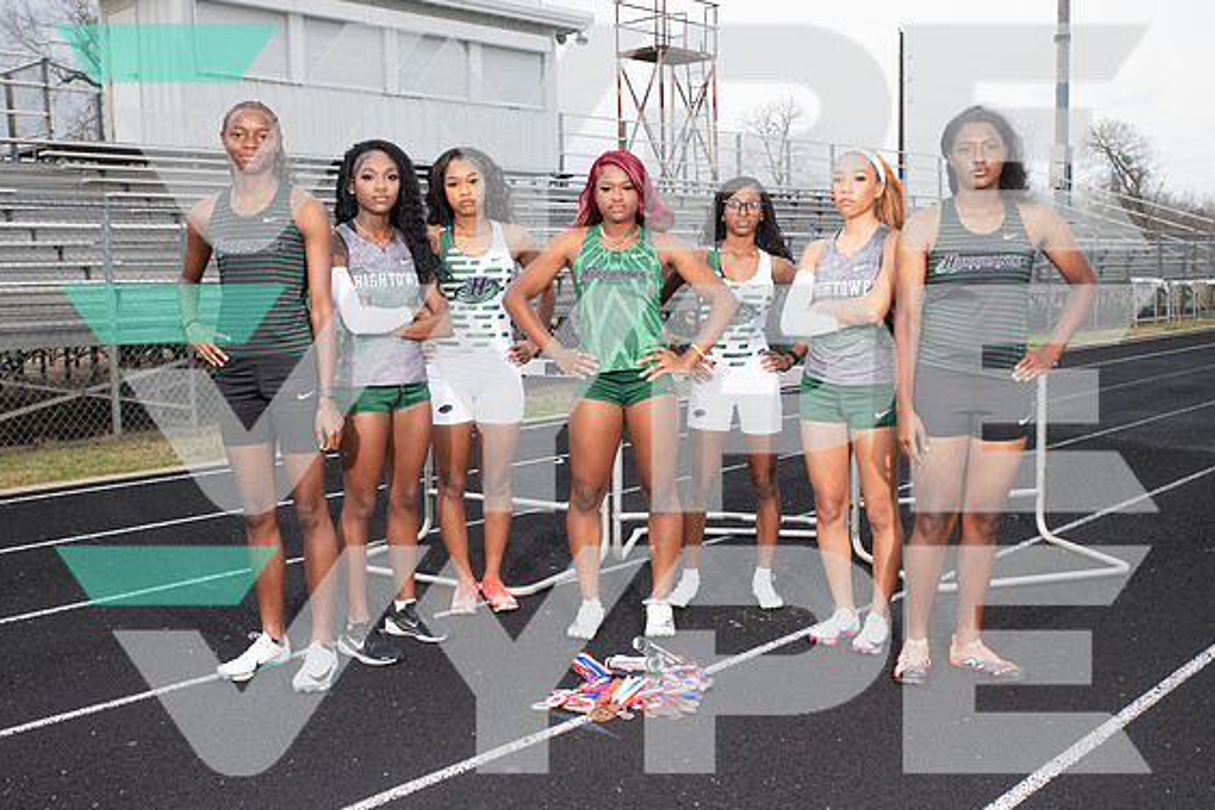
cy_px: 400
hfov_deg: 53.1
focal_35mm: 36
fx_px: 1215
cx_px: 610
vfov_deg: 36.9
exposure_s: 1/400
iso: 250
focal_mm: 35
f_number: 6.3
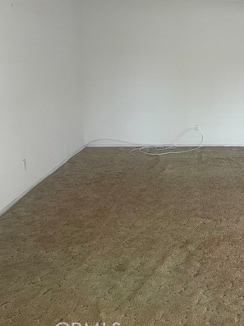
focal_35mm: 42
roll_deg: -2.0
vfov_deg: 44.7
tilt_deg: -12.2
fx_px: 395
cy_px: 144
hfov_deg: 31.7
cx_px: 245
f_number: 1.6
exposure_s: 1/60
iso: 125
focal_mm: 5.1
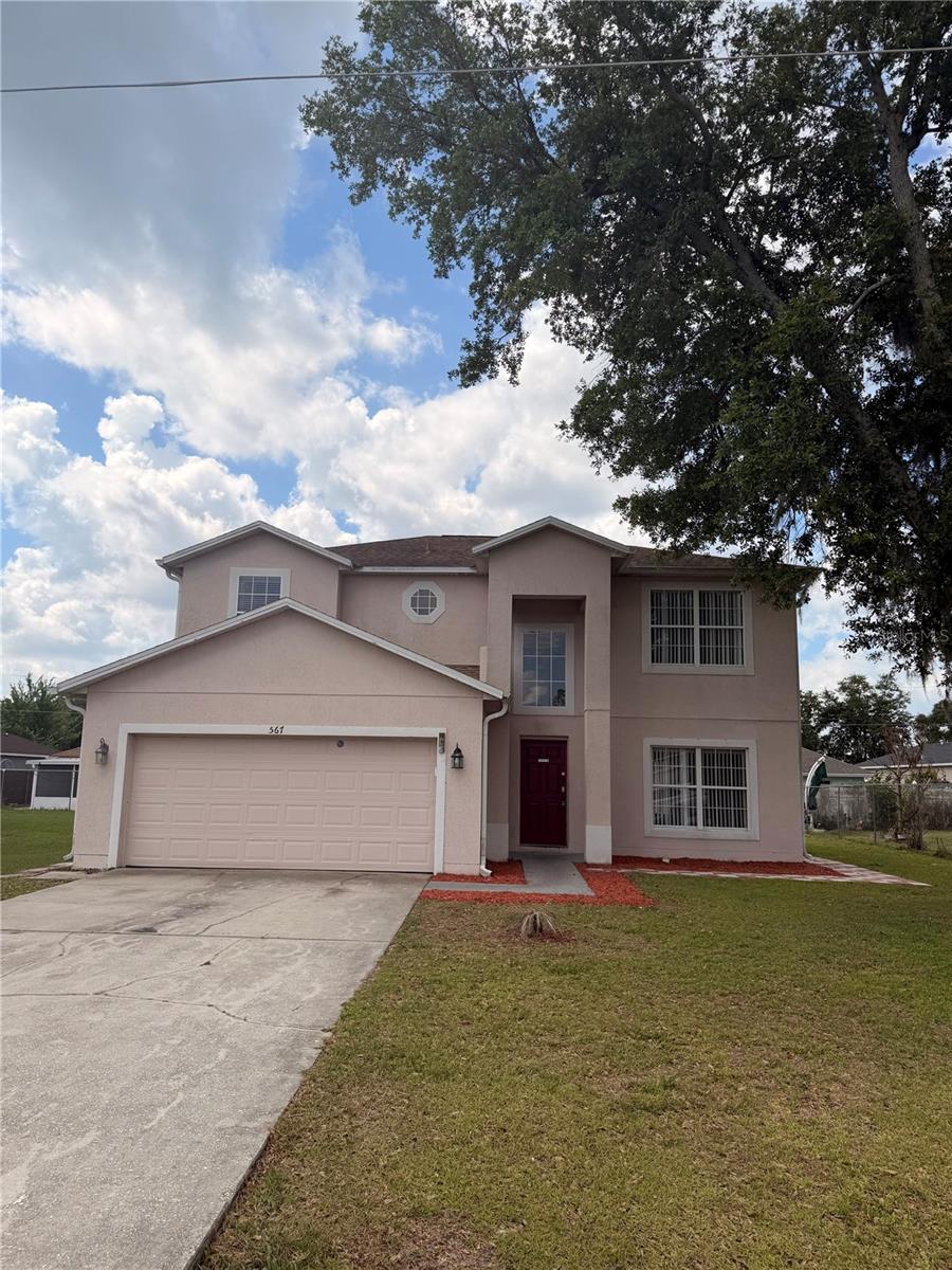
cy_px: 635
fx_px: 880
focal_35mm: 24
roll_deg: -1.8
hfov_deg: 56.8
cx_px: 476
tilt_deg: +8.6
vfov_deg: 71.6
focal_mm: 6.76
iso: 80
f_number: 1.78
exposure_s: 1/5714
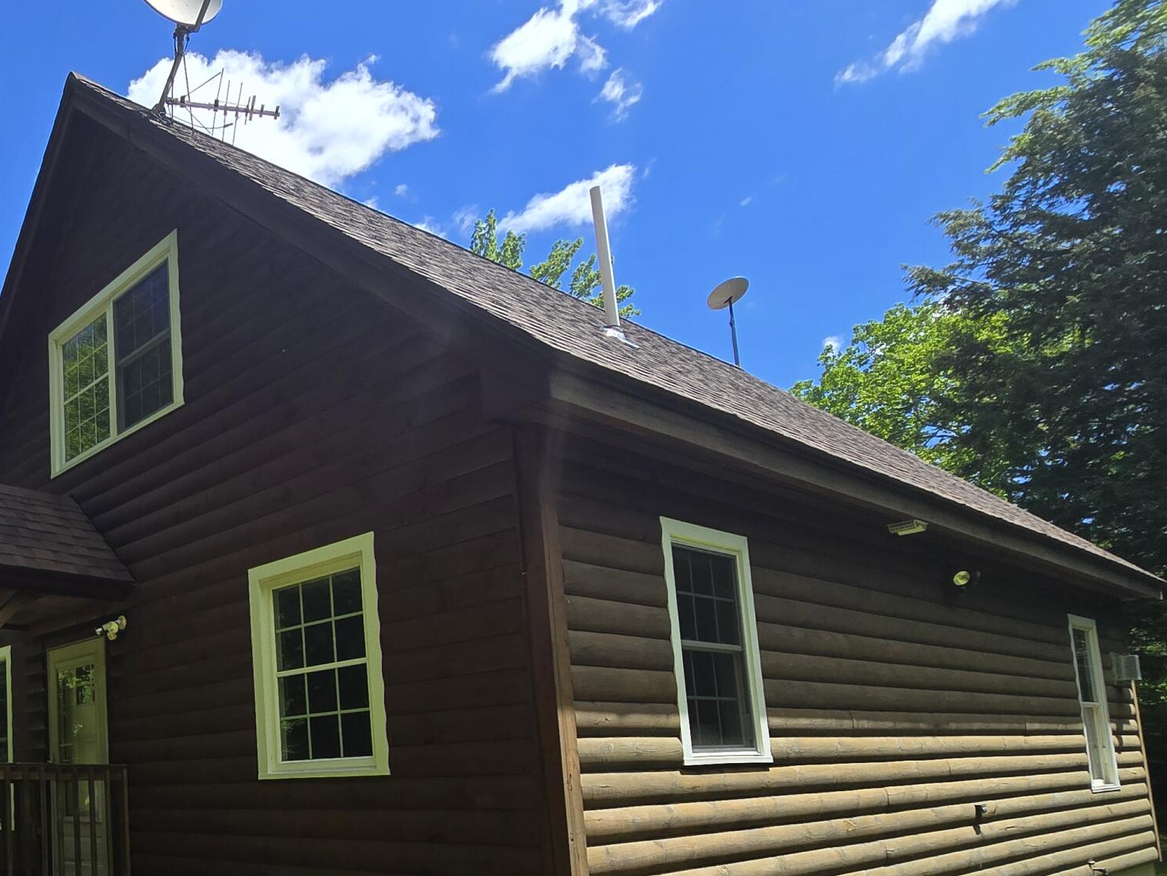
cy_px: 679
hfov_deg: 58.2
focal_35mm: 26
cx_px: 130
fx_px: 877
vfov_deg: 50.4
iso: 50
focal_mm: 2.2
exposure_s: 1/1332
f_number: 2.2
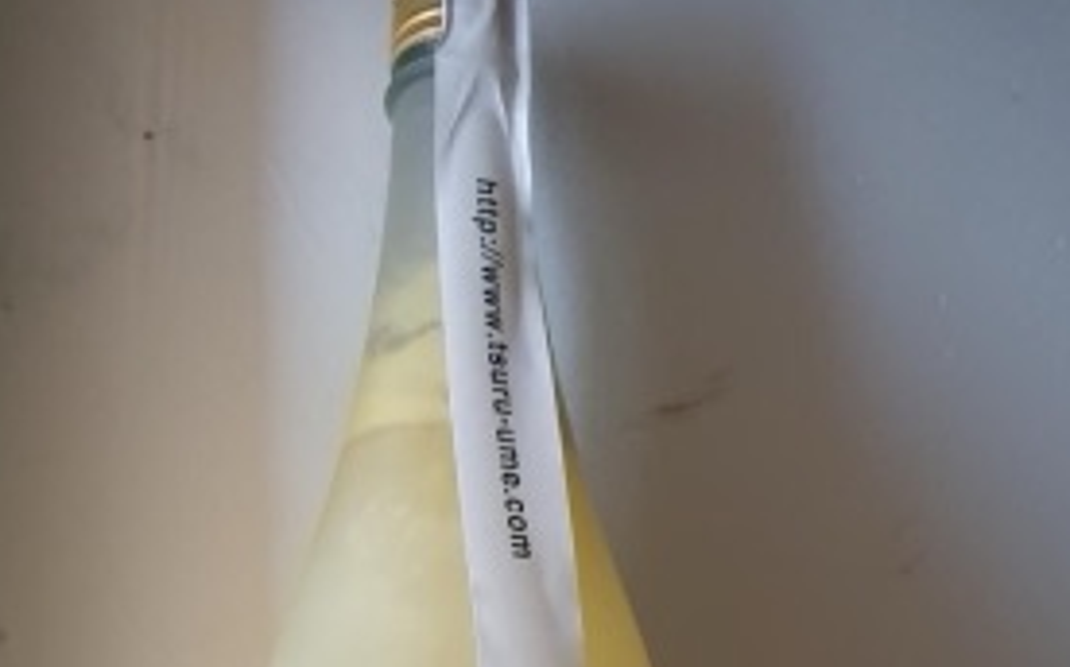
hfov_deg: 41.8
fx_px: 1399
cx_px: 500
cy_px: 853
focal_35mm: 48
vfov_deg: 23.8
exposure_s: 1/40
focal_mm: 4.32
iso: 500
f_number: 1.5
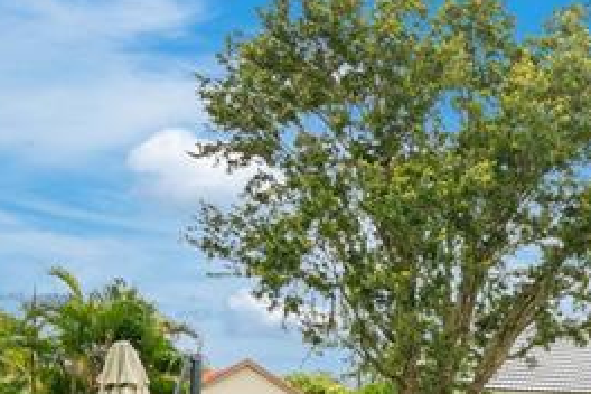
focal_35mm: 62
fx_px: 1018
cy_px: 466
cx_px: 1054
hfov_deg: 21.5
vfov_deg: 20.6
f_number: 8
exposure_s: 1/125
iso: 100
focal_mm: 16
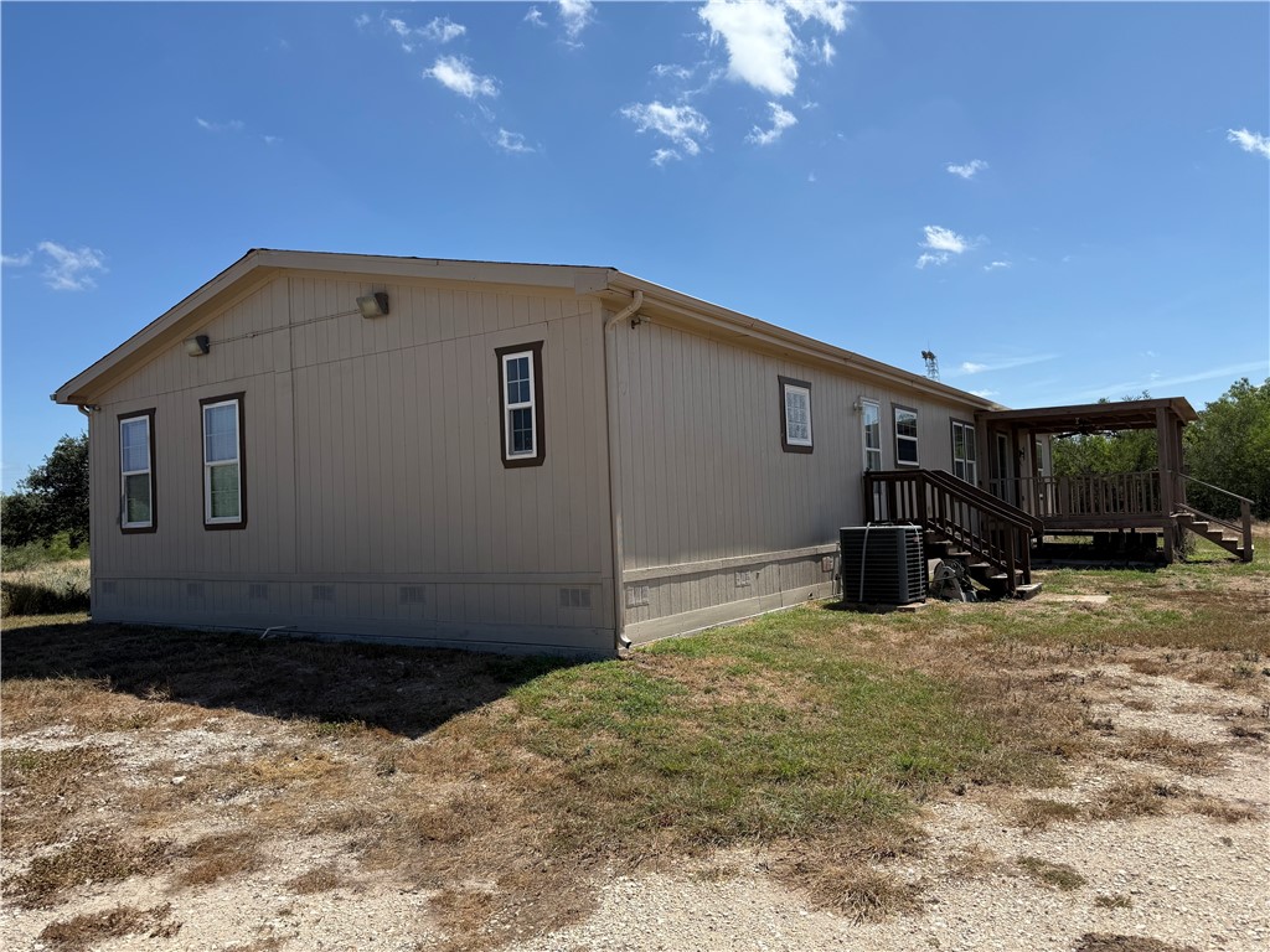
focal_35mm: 24
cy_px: 476
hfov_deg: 71.6
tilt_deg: +2.2
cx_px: 635
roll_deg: +2.0
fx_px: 881
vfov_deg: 56.8
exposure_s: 1/4673
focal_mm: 6.76
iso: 80
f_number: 1.78
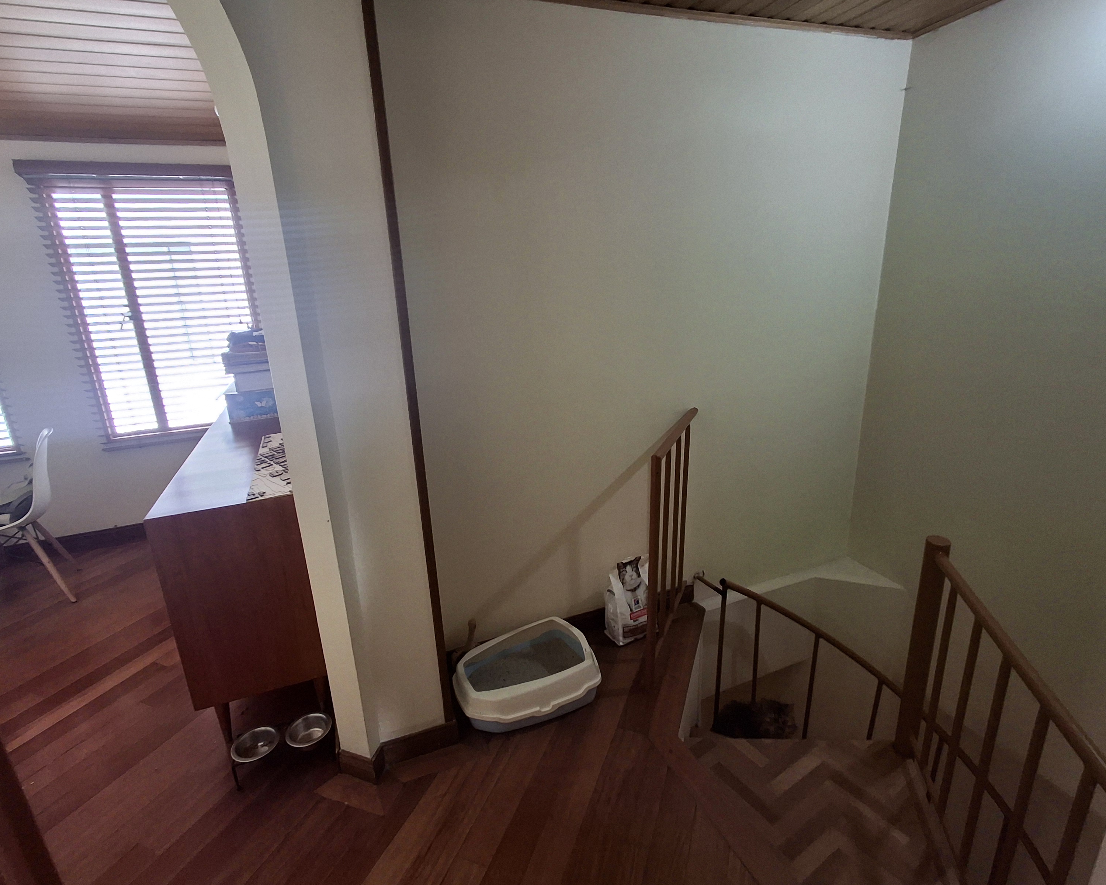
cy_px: 436
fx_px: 556
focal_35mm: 17
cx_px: 528
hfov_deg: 89.6
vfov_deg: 77.0
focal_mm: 1.64
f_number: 2.2
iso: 100
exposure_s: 1/40
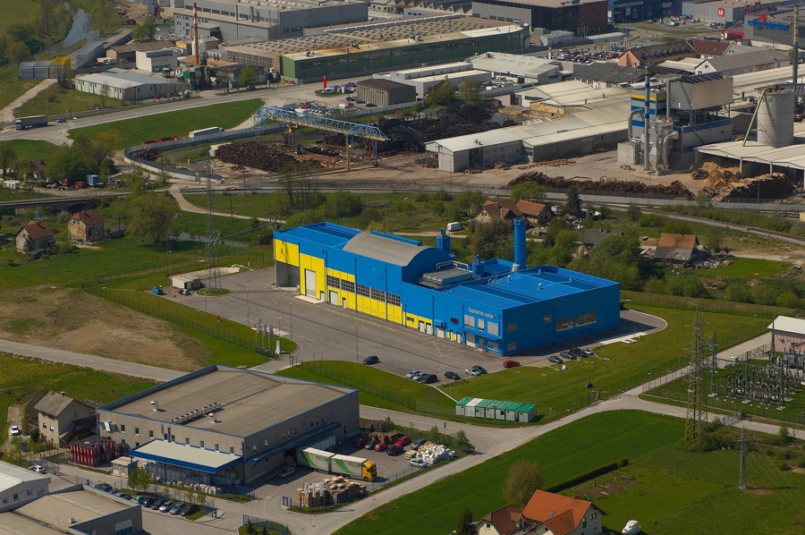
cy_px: 268
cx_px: 402
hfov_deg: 19.5
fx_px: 2345
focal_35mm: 105
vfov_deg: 13.0
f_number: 6.3
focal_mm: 70
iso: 160
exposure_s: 1/1000
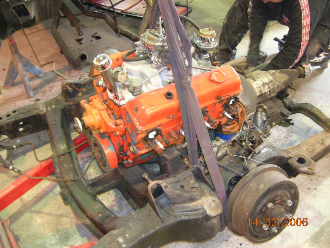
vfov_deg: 41.8
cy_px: 124
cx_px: 165
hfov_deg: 54.0
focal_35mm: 34
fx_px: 324
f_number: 2.9
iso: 200
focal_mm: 5.7
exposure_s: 1/7.9
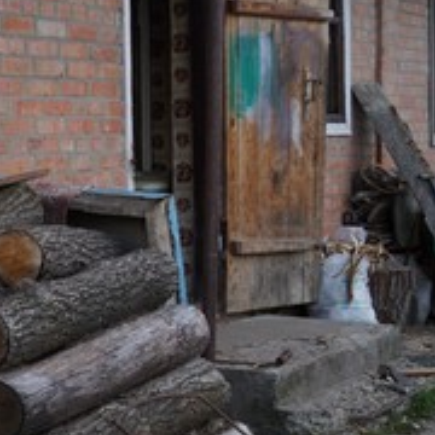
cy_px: 257
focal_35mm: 89
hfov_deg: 17.5
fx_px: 1265
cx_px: -218
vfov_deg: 19.5
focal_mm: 18
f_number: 4
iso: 160
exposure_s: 1/160
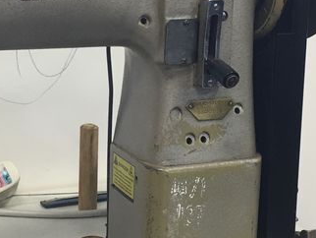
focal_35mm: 90
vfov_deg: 16.4
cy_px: 111
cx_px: 72
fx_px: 822
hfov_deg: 21.5
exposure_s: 1/33
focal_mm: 4.15
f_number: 2.2
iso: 50
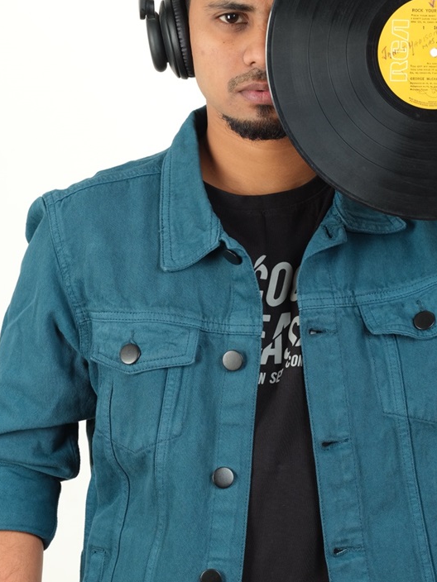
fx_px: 3030
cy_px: 339
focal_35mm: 180
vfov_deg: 11.0
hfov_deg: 8.2
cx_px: 292
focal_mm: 120
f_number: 9
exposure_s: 1/125
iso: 200
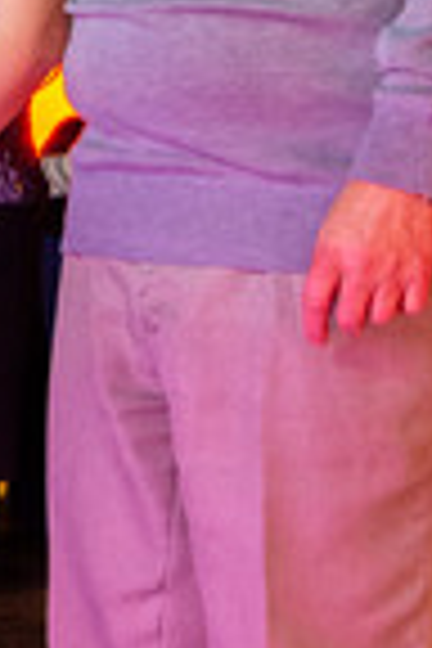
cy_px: 266
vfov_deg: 18.1
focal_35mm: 113
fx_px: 2034
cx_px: -218
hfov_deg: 11.6
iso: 2500
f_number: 2.8
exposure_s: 1/60
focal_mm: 17
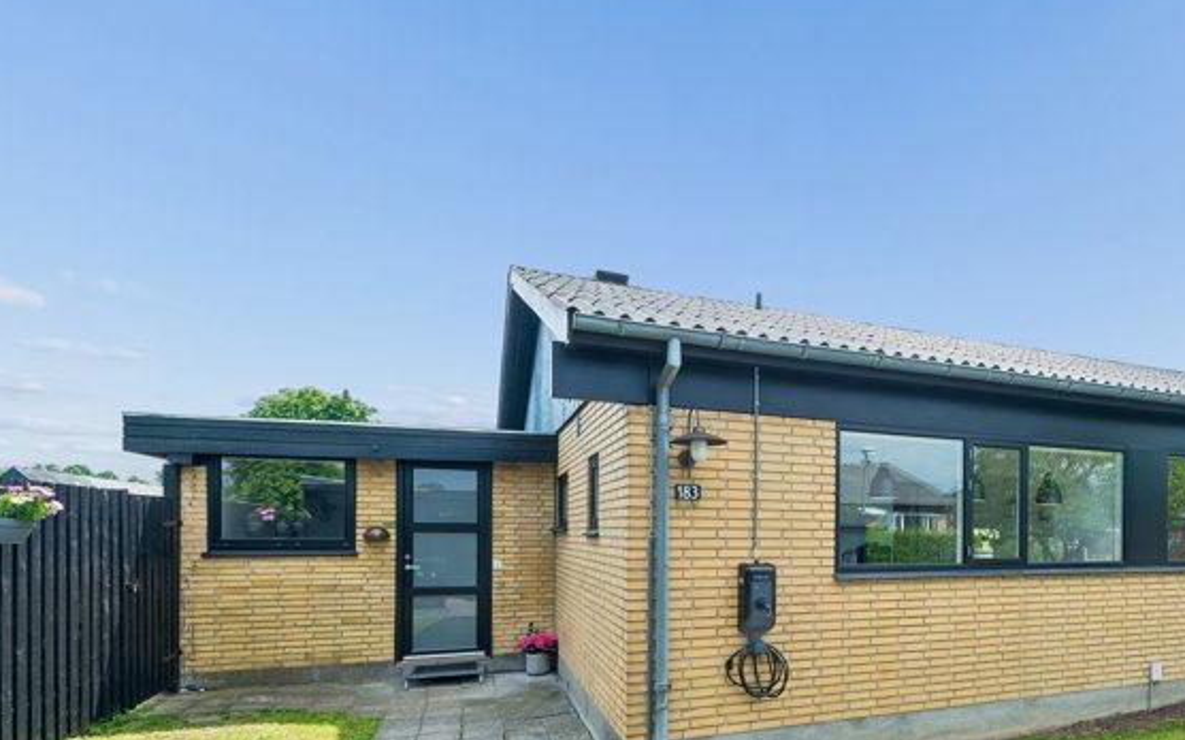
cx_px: 831
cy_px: 543
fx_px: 710
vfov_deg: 52.9
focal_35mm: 22
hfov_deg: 76.0
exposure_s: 1/125
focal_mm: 15
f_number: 10
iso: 200
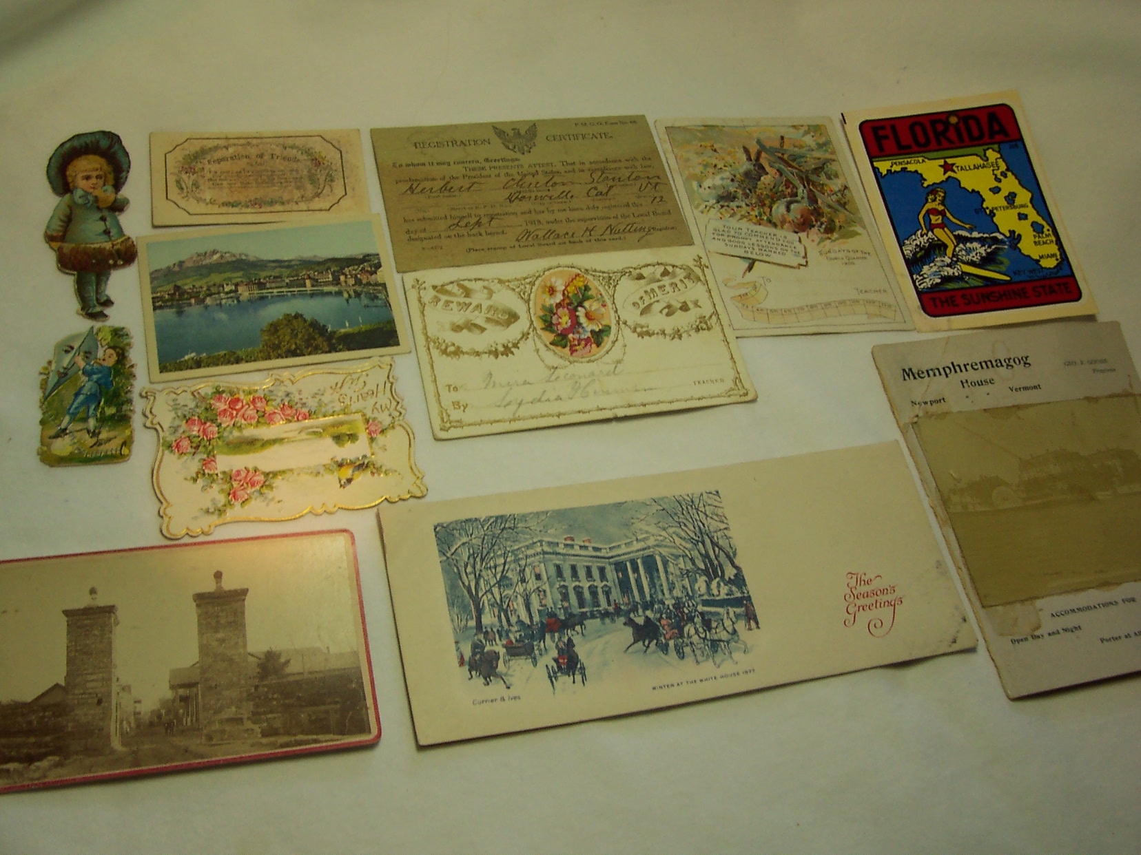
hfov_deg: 50.1
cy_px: 428
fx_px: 1220
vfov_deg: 38.7
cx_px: 570
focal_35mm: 37
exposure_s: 1/90
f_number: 2.8
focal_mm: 5.6
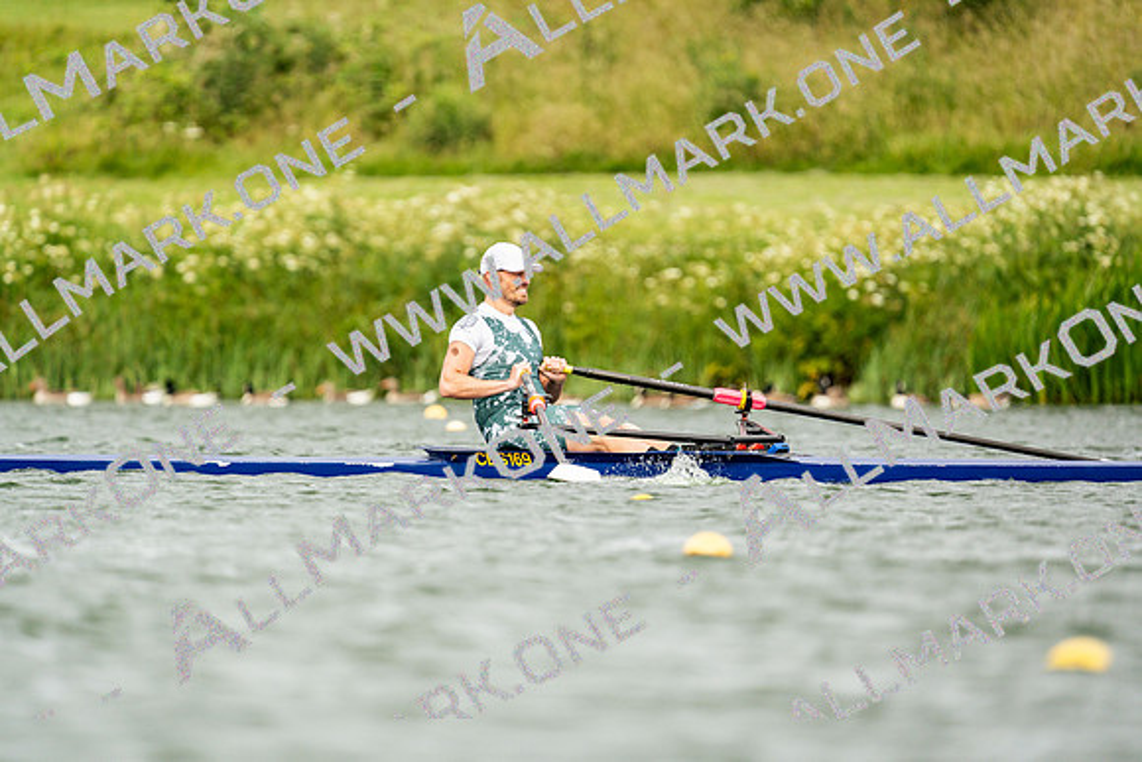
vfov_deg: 2.3
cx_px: 571
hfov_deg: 3.4
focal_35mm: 600
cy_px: 381
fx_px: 19037
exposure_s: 1/2000
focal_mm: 600
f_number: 6.3
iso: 500
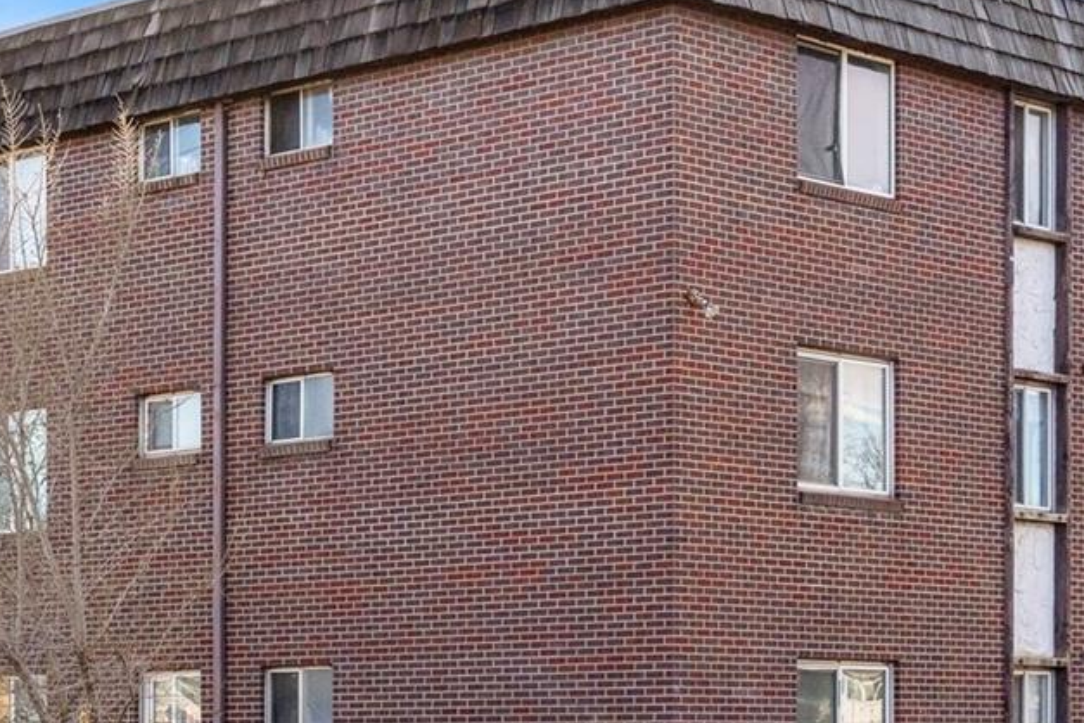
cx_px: 138
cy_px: 514
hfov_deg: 20.7
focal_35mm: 97
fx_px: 2921
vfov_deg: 14.1
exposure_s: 1/800
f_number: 11
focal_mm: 38
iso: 1000
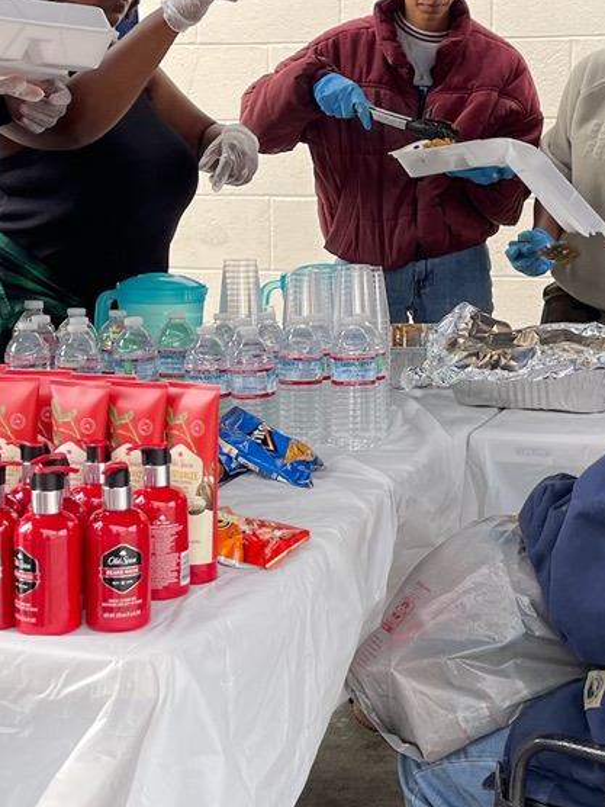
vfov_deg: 30.6
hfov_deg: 23.2
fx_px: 1468
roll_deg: +0.5
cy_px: 314
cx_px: 379
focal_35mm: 63
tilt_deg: -3.7
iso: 32
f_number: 1.6
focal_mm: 5.1
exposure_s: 1/183
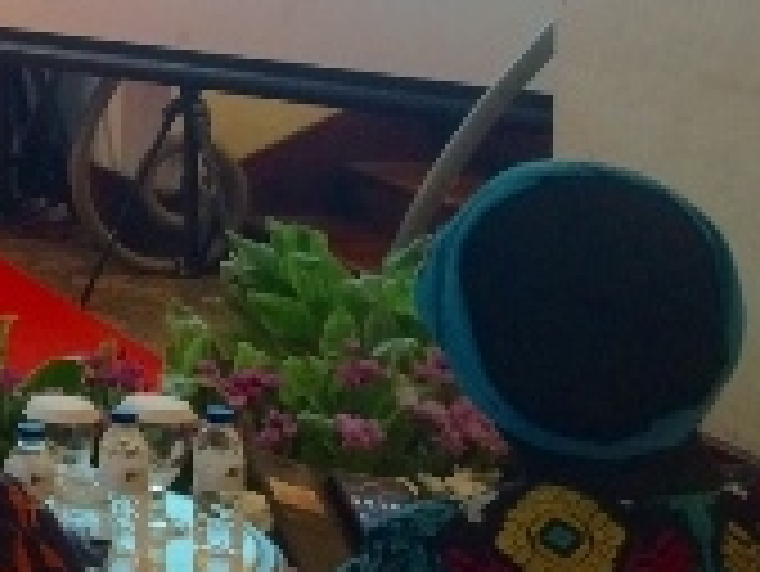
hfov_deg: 15.3
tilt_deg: -1.4
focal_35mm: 110
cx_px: -639
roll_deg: +0.2
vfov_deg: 13.0
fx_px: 2417
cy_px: -180
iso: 160
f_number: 2.2
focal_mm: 4.15
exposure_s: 1/33
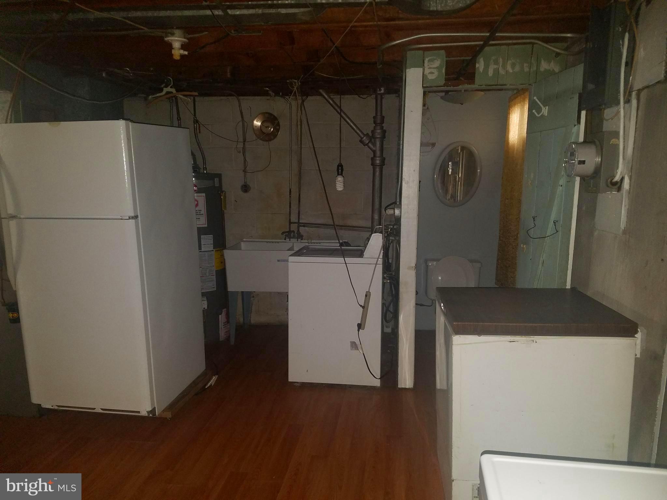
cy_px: 250
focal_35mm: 26
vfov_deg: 53.1
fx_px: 501
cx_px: 334
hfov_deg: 67.3
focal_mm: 4.2
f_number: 1.7
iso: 125
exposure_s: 1/11
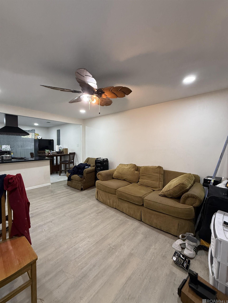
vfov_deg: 102.1
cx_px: 114
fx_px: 123
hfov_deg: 85.7
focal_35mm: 14
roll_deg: -0.6
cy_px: 152
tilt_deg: -1.8
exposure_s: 1/60
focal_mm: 2.22
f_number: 2.2
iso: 250
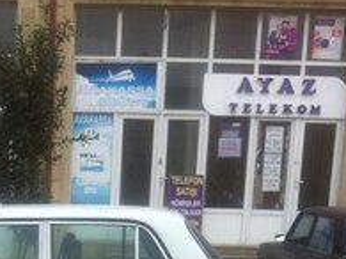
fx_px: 889
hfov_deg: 21.7
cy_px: 373
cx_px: 58
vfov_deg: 15.5
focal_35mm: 89
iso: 80
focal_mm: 3.85
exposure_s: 1/324
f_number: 2.8
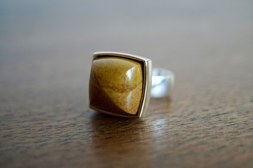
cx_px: 126
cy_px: 84
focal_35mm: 45
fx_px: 316
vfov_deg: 29.8
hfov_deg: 43.7
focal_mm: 30
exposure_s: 1/50
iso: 125
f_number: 3.5
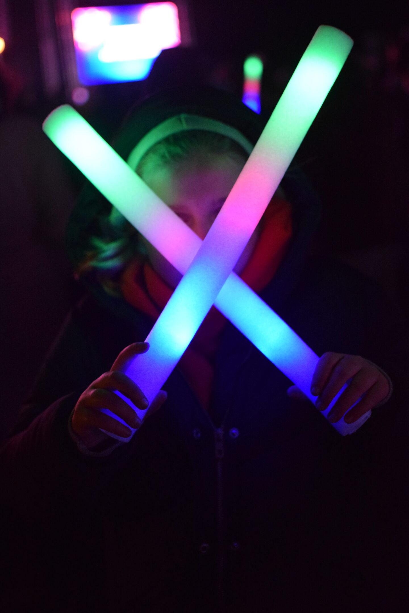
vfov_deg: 37.9
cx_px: 204
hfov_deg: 25.8
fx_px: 895
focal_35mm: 52
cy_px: 306
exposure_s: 1/200
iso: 3200
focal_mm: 35
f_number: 2
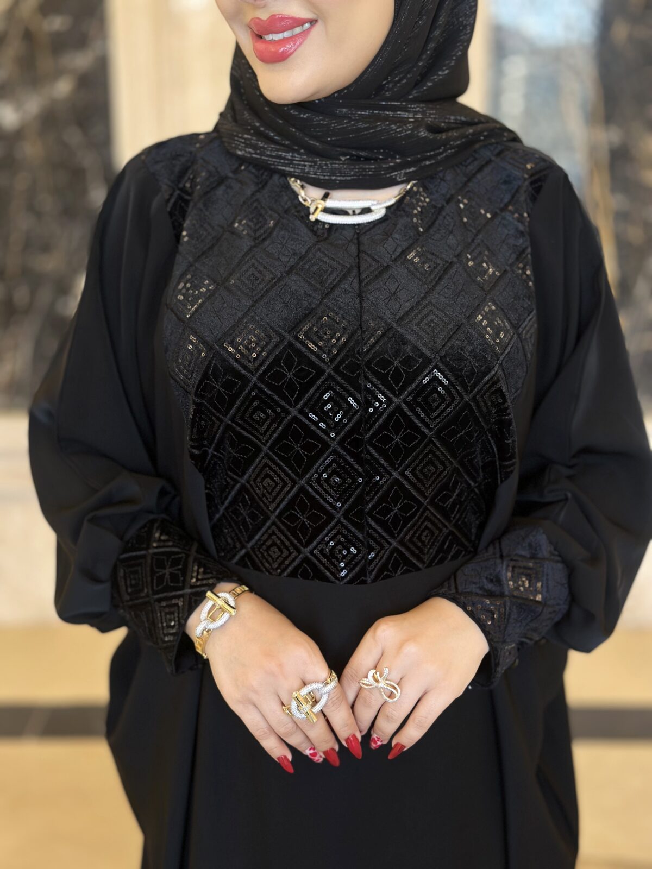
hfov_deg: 30.3
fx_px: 1205
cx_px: 326
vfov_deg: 39.7
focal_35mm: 48
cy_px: 434
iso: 80
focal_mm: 6.86
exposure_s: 1/50
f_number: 1.78
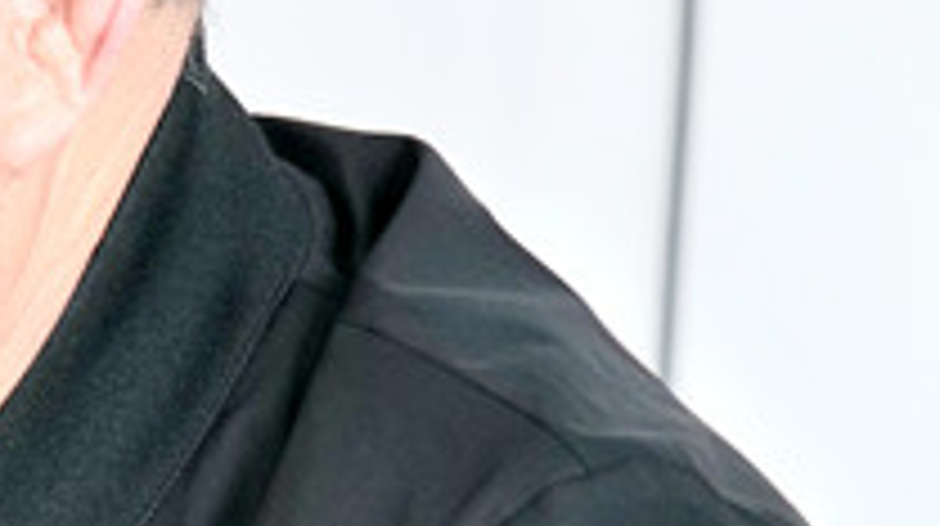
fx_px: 8490
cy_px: 425
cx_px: -310
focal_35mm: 341
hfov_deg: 6.3
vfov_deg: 3.5
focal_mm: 85
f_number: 4
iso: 1000
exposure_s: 1/100
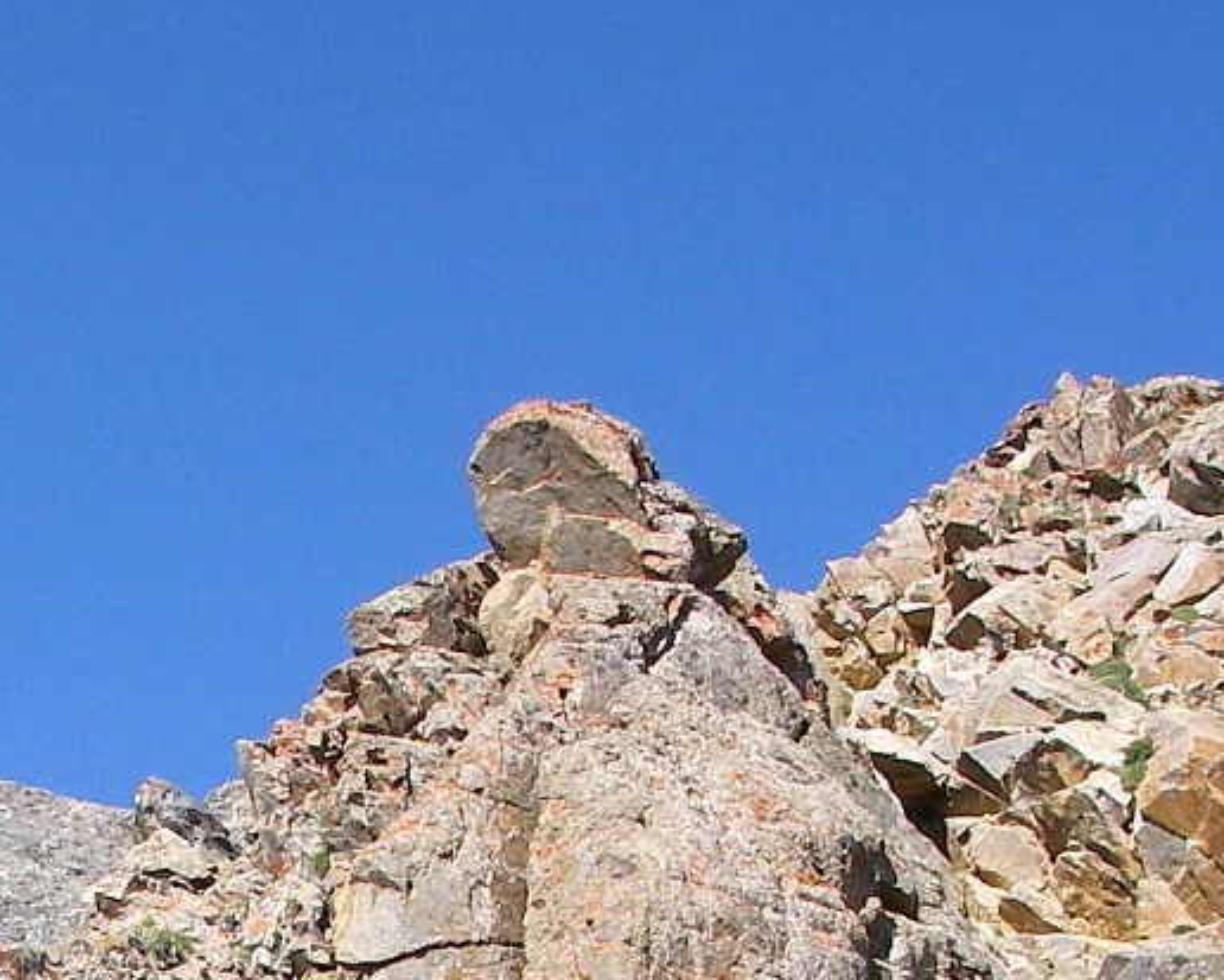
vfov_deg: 12.8
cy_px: 1379
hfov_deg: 16.4
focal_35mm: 115
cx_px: 34
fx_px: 4167
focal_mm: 6.3
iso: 64
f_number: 6.6
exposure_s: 1/200
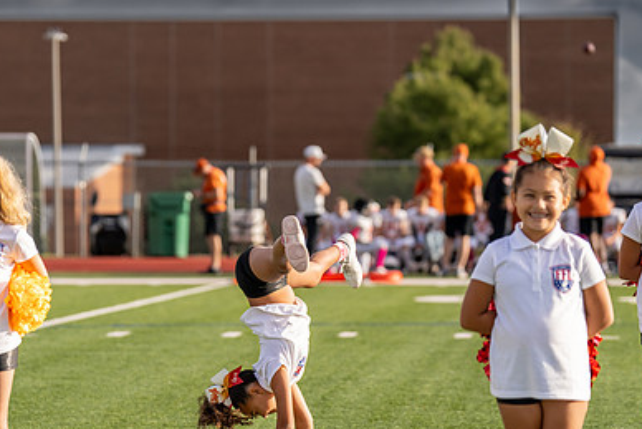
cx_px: 257
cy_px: 279
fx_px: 3657
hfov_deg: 10.0
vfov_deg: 6.7
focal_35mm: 205
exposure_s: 1/3200
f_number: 2.8
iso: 250
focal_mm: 118
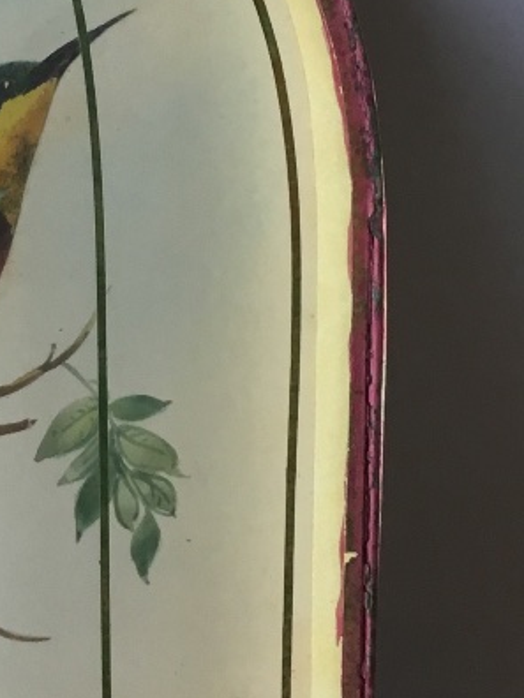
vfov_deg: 20.9
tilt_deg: -32.0
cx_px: -37
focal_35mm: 94
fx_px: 1897
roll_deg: -3.6
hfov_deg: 15.4
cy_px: 300
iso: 25
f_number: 2.4
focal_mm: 3.3
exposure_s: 1/33
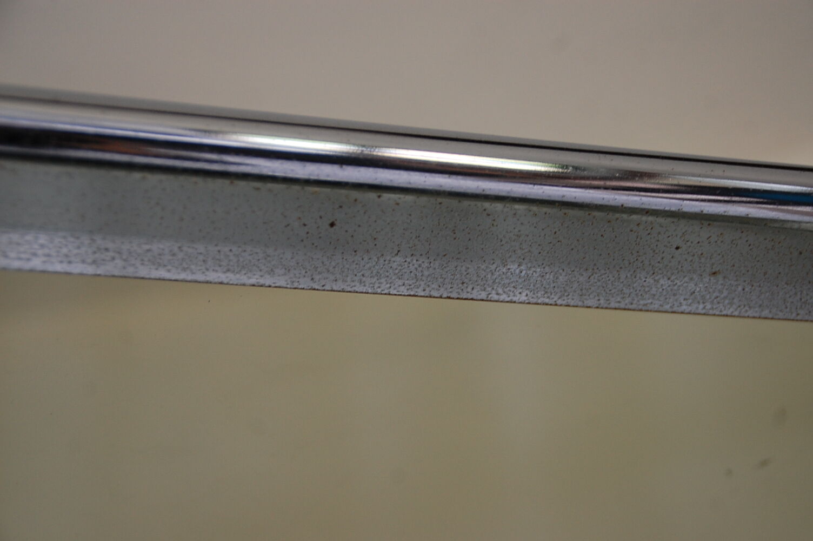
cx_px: 406
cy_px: 270
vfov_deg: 18.9
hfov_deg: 28.1
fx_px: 1625
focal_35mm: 72
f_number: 4.8
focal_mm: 48
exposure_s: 1/30
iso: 450
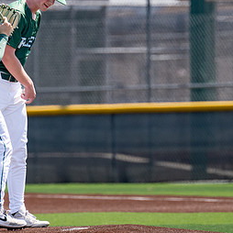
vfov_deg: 2.5
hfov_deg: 2.5
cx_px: 3
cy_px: 67
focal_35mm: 714
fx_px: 5437
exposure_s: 1/2000
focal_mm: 280
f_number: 4
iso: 320
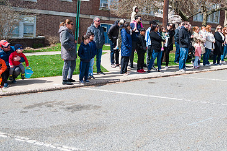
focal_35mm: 38
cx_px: 138
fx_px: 240
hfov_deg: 50.3
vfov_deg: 34.7
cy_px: 50
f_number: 4
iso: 200
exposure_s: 1/3200
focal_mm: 24
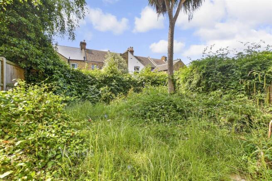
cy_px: 90
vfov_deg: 77.4
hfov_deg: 100.4
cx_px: 136
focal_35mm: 15
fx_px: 113
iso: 160
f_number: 8
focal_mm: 10
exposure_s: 1/60
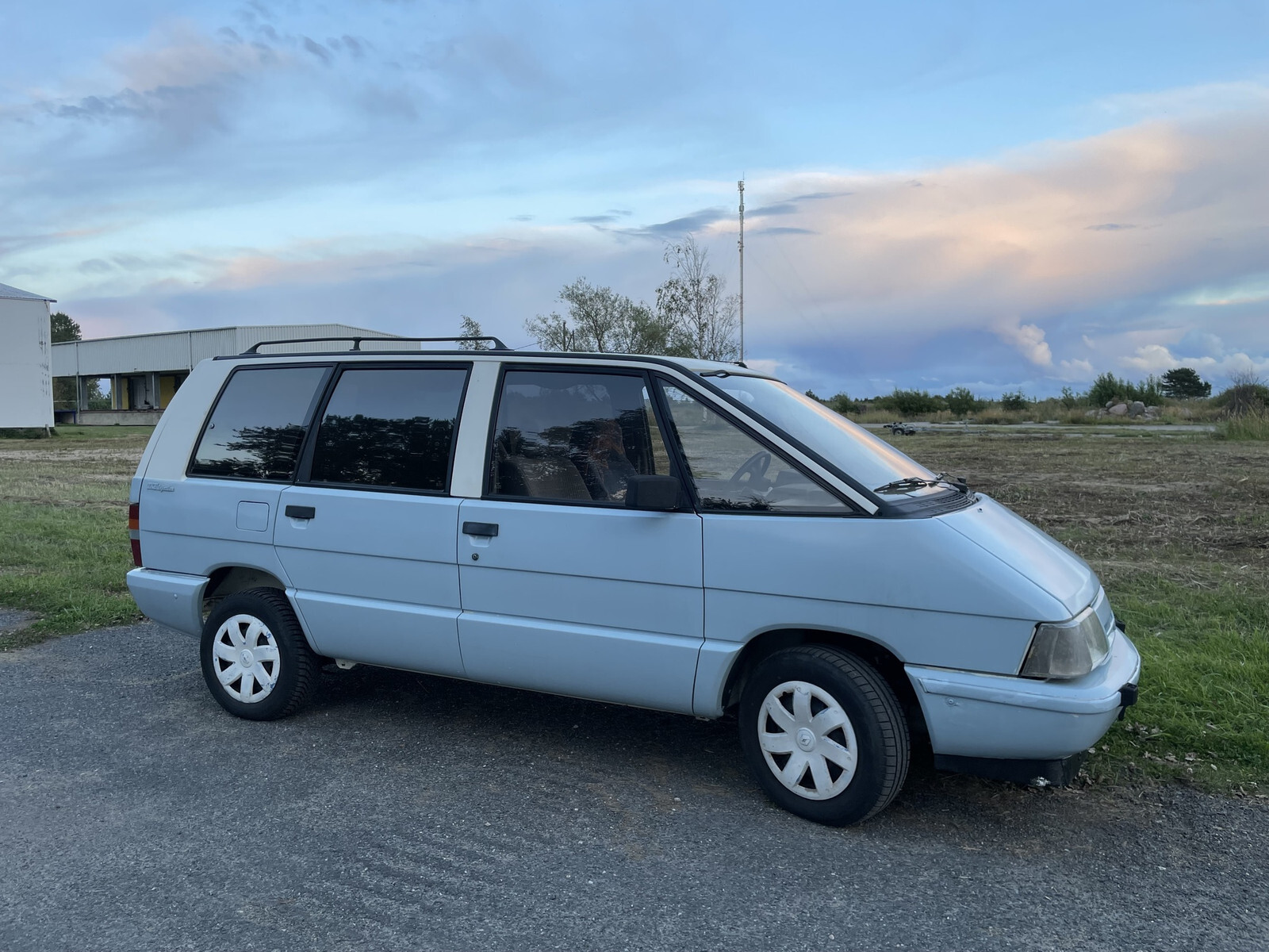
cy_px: 476
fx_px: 953
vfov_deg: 53.1
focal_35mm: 26
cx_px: 634
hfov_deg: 67.3
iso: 40
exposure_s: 1/121
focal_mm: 4.2
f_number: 1.6
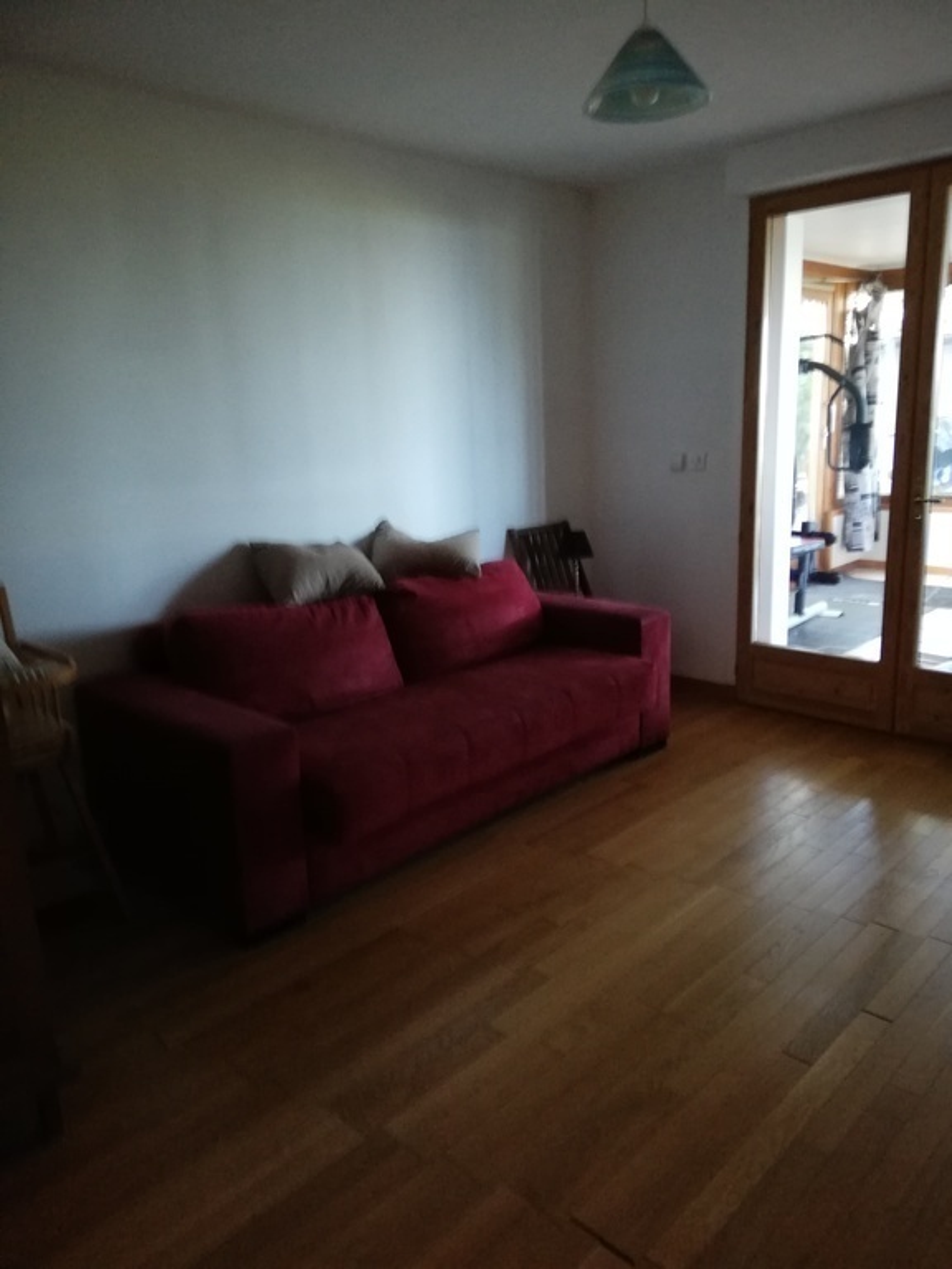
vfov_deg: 67.3
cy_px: 634
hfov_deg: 53.1
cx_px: 476
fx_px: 953
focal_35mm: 26
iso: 500
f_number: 2.2
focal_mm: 3.81
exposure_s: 1/20
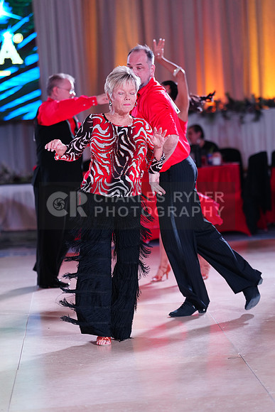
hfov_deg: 10.4
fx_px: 1511
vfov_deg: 15.5
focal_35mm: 132
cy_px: 206
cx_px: 138
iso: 1600
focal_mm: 132
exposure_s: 1/400
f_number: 2.8
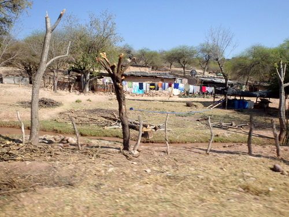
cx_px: 144
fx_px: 234
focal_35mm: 28
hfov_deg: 63.4
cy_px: 108
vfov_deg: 49.7
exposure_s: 1/125
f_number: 11
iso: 125
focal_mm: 5
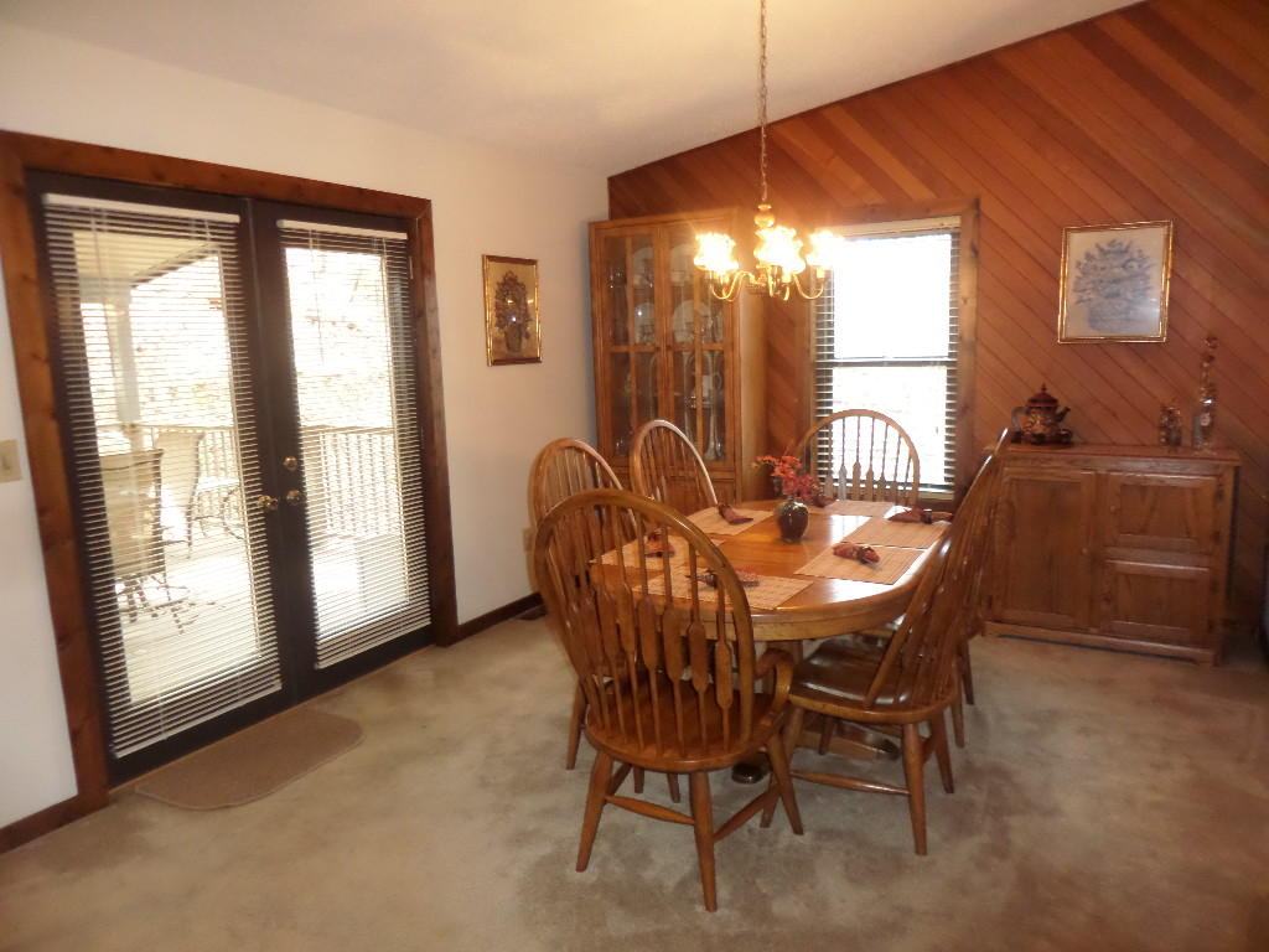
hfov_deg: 71.6
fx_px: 880
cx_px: 634
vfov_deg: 56.8
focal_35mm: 24
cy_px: 476
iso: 320
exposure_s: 1/20
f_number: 3.1
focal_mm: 4.3
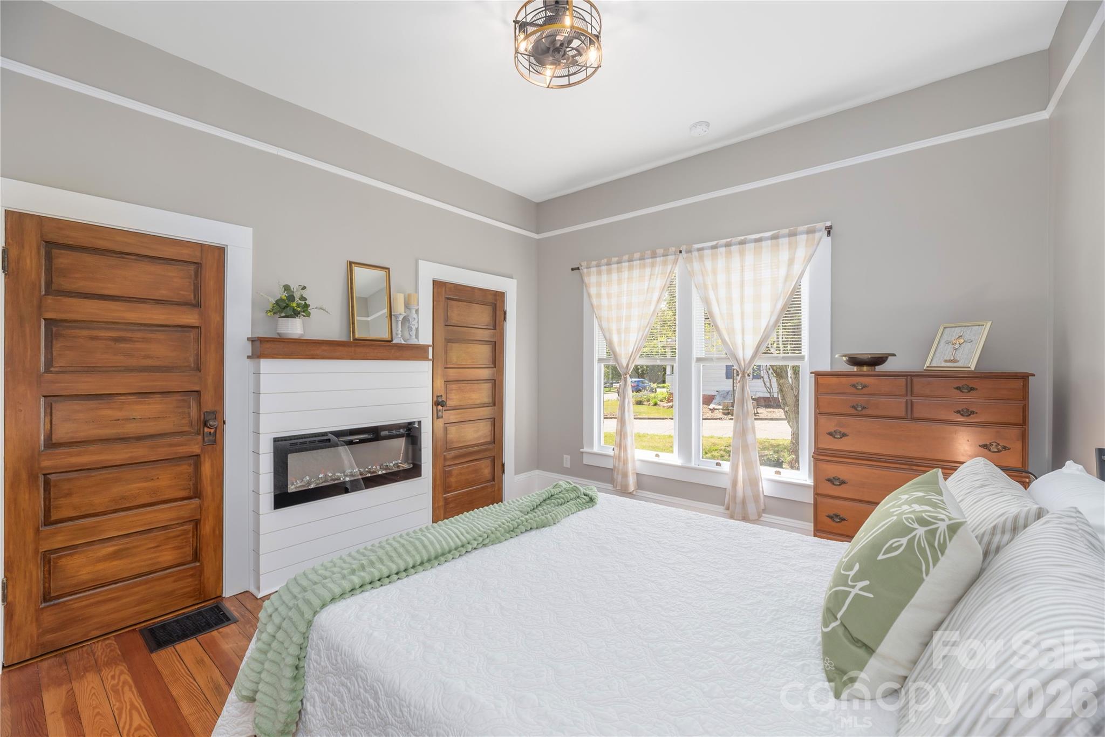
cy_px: 368
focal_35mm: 14
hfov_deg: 104.2
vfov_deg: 81.2
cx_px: 552
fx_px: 430
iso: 320
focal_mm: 14
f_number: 7.1
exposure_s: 1/30
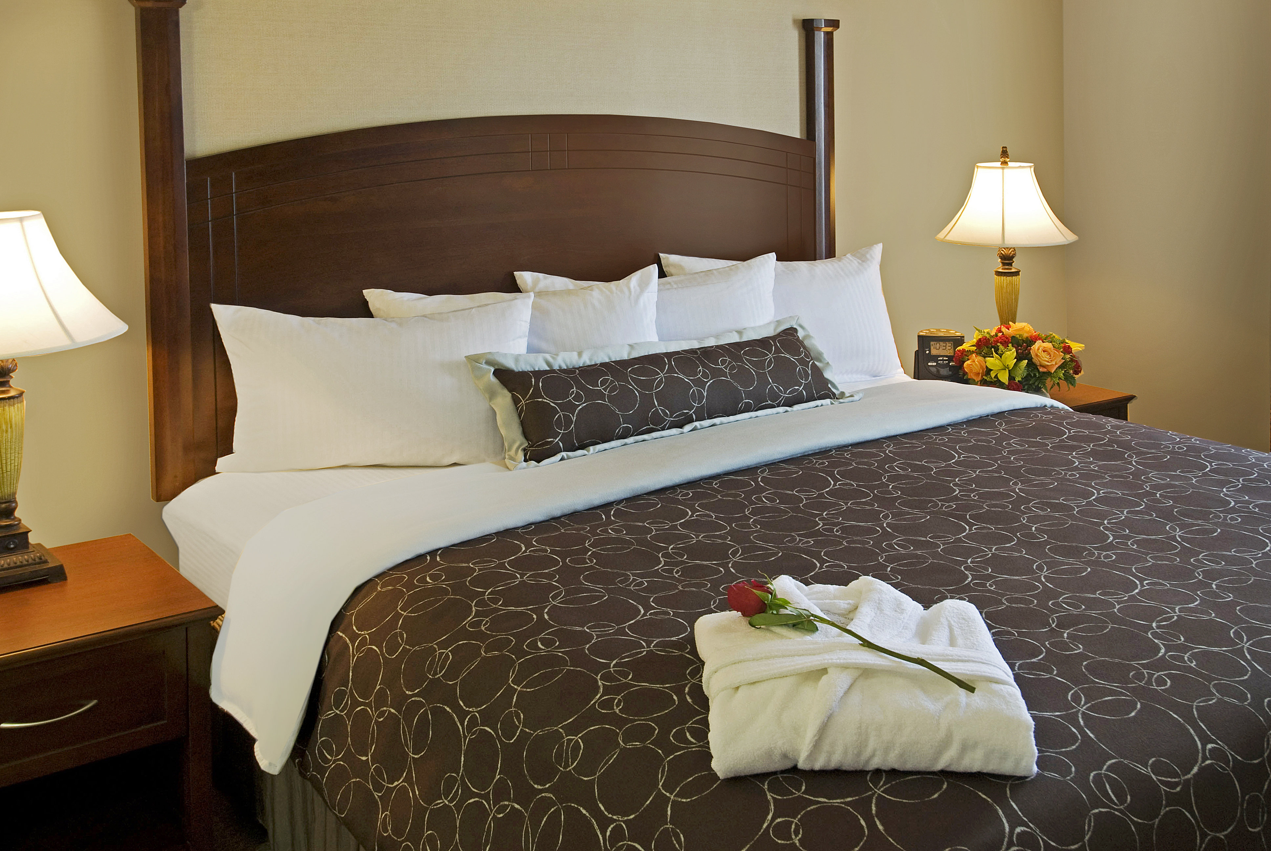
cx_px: 636
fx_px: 1273
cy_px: 426
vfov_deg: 37.0
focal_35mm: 36
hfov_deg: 53.1
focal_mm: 24
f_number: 8
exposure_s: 1/3
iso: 200
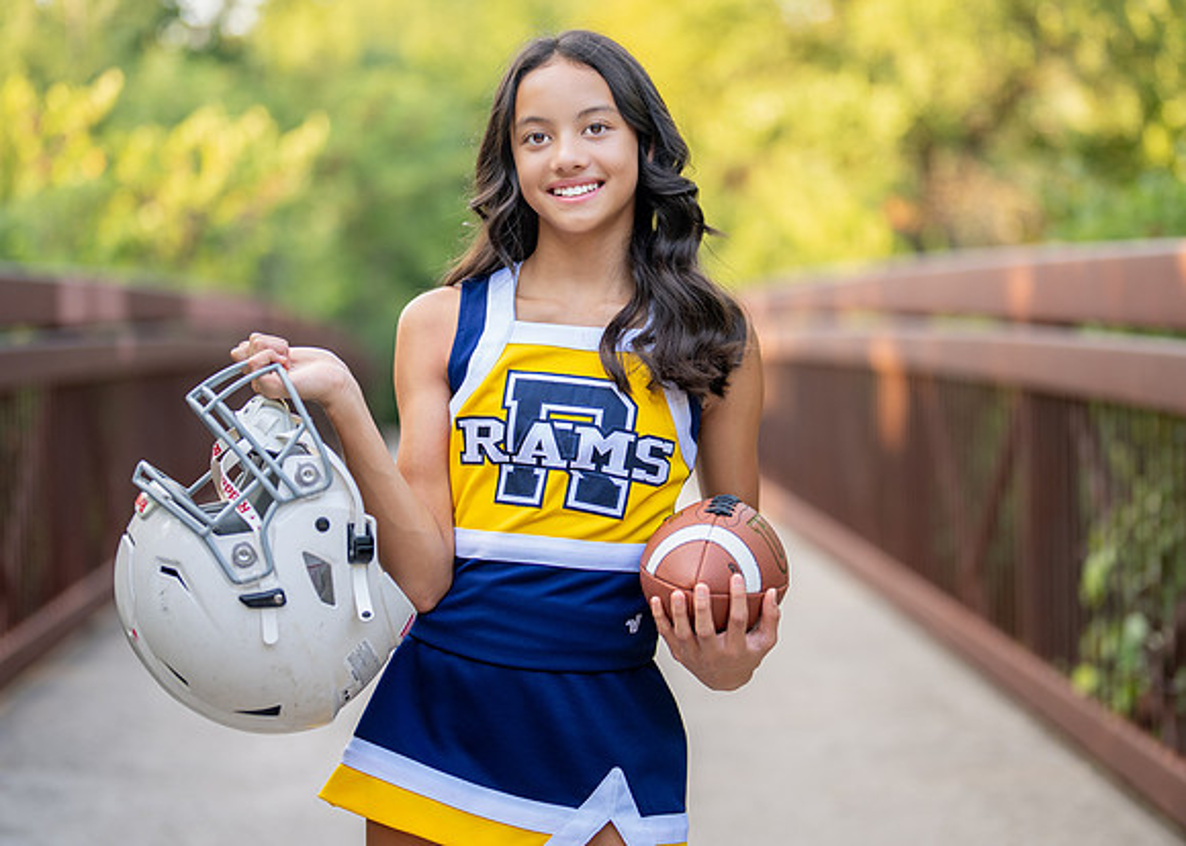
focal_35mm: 67
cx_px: 620
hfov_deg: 29.5
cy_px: 392
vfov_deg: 21.3
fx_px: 2254
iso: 160
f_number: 1.2
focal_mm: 50
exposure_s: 1/500
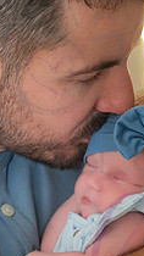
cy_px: 216
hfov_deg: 9.1
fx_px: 904
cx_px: 57
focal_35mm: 133
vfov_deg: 16.0
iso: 1600
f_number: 4
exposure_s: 1/320
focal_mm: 46
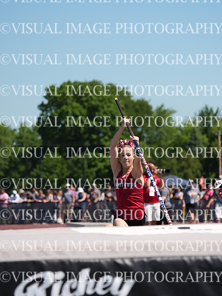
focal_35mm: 218
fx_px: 1864
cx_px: 111
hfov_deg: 6.8
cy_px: 137
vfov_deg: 9.1
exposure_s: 1/2000
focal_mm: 200
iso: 500
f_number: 6.3
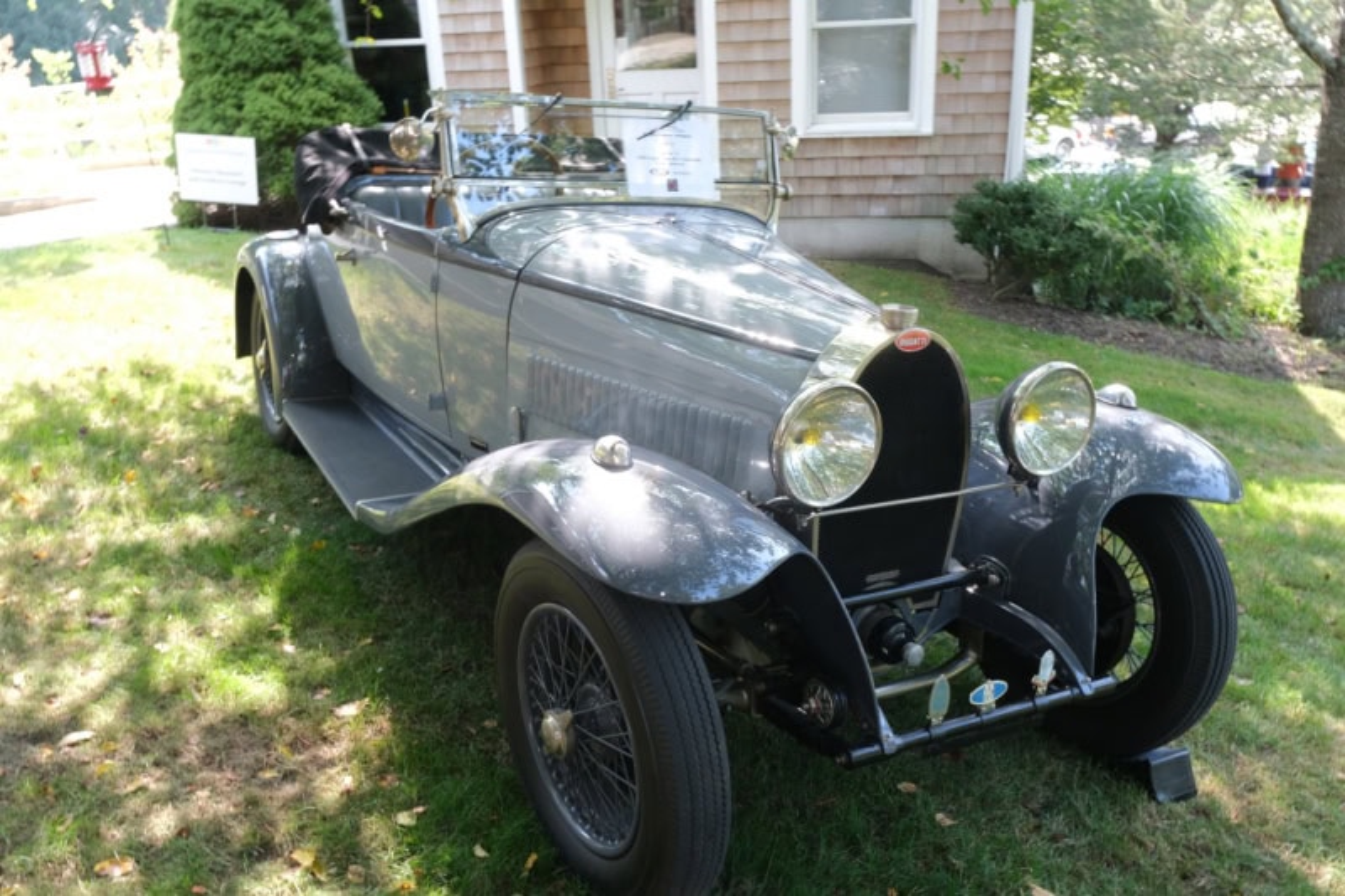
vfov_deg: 44.9
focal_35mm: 29
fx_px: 1083
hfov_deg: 63.7
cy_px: 448
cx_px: 672
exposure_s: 1/13
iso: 200
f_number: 8
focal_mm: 19.2
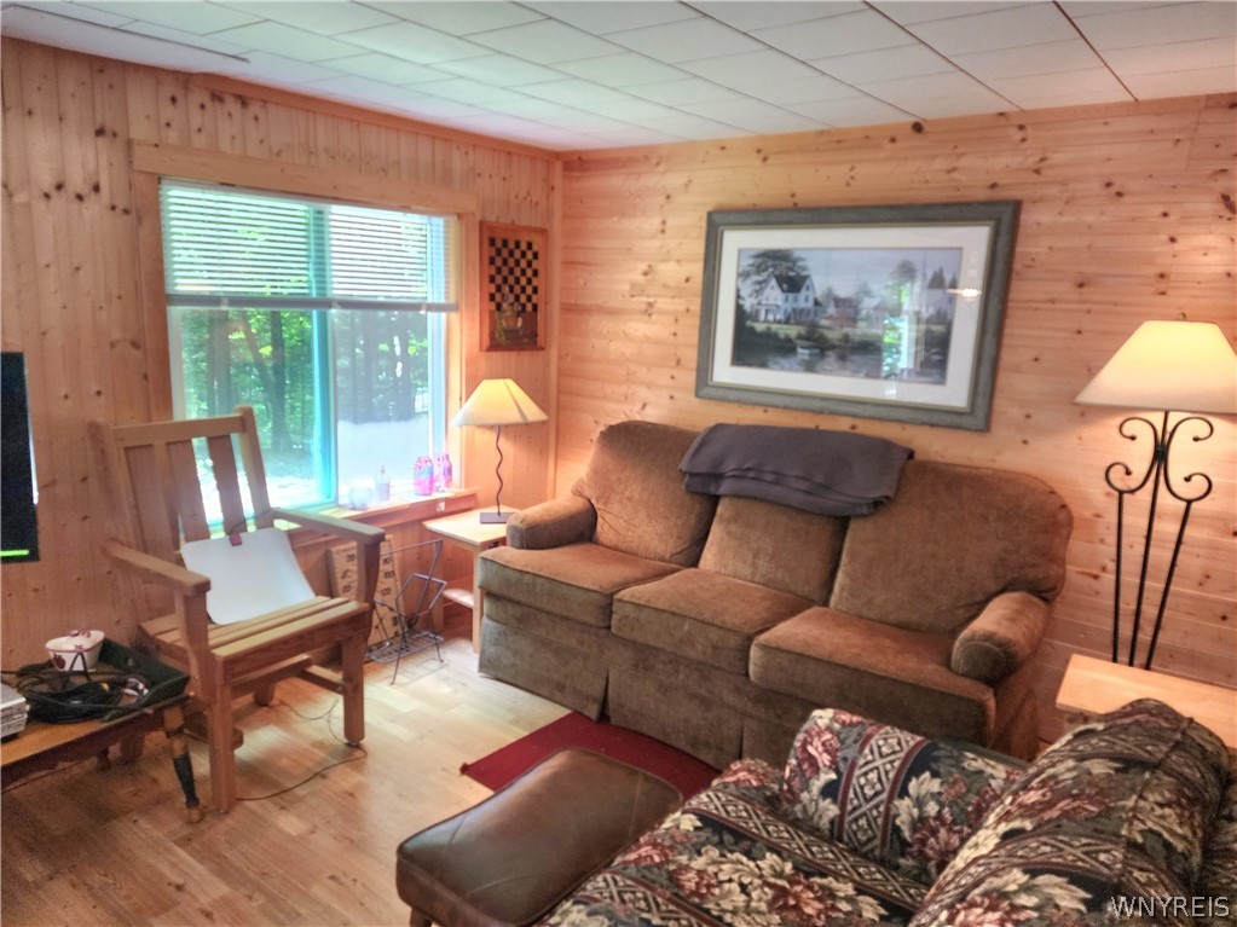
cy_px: 464
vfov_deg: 58.9
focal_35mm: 23
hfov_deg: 73.9
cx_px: 618
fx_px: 822
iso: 250
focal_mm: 6.4
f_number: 1.8
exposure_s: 1/120
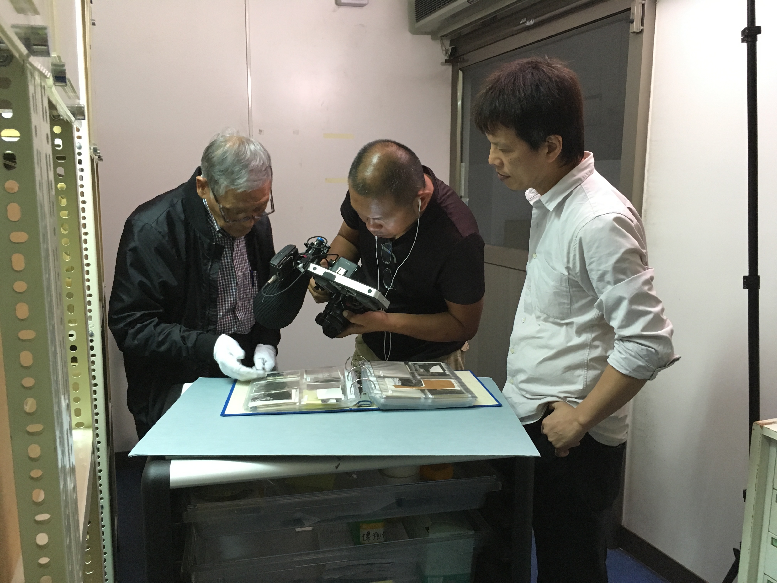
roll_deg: -0.1
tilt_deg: -11.9
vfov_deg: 48.2
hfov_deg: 61.7
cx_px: 388
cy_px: 292
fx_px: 651
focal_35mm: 29
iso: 200
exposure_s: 1/24
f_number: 2.2
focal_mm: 4.15
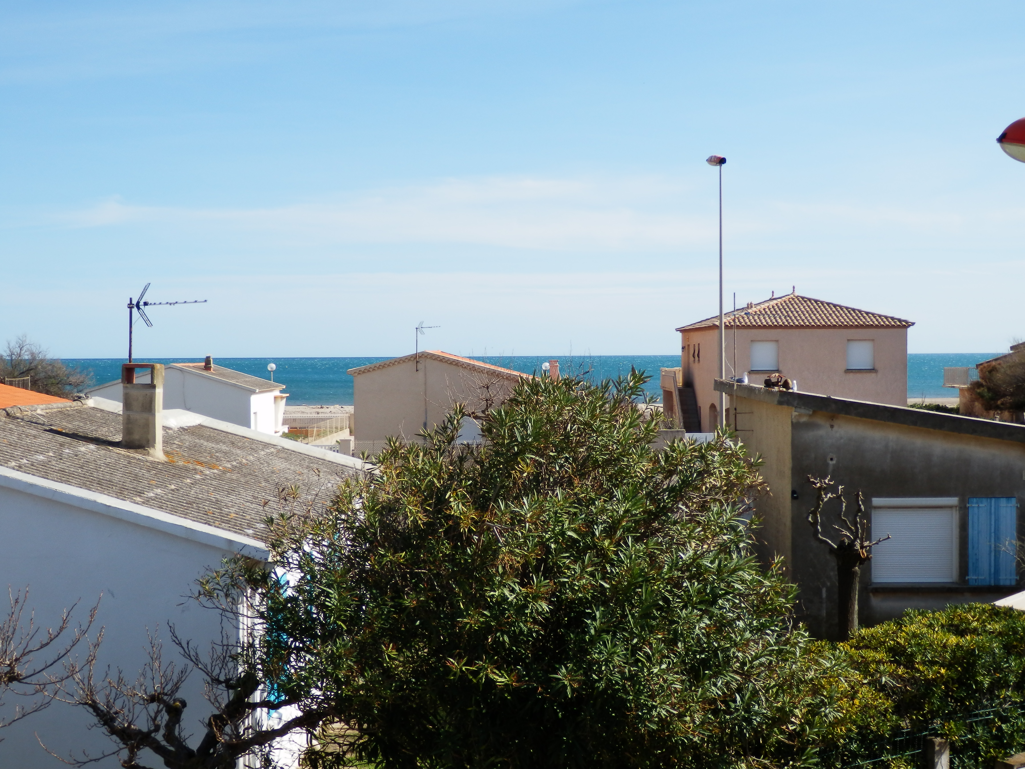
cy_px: 384
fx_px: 1332
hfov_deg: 42.1
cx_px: 512
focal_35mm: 45
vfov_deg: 32.2
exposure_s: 1/800
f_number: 3.8
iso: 80
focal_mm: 8
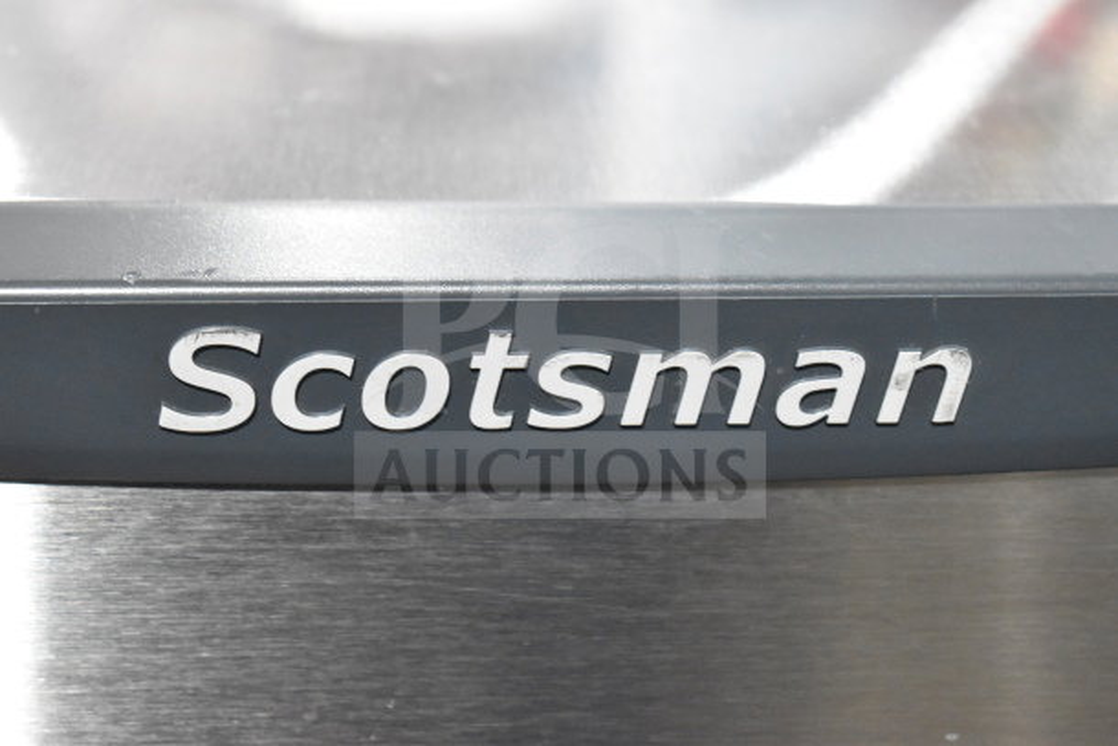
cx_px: 559
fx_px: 2563
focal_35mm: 82
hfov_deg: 24.6
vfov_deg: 16.6
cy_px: 373
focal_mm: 55
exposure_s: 1/125
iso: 6400
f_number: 5.6
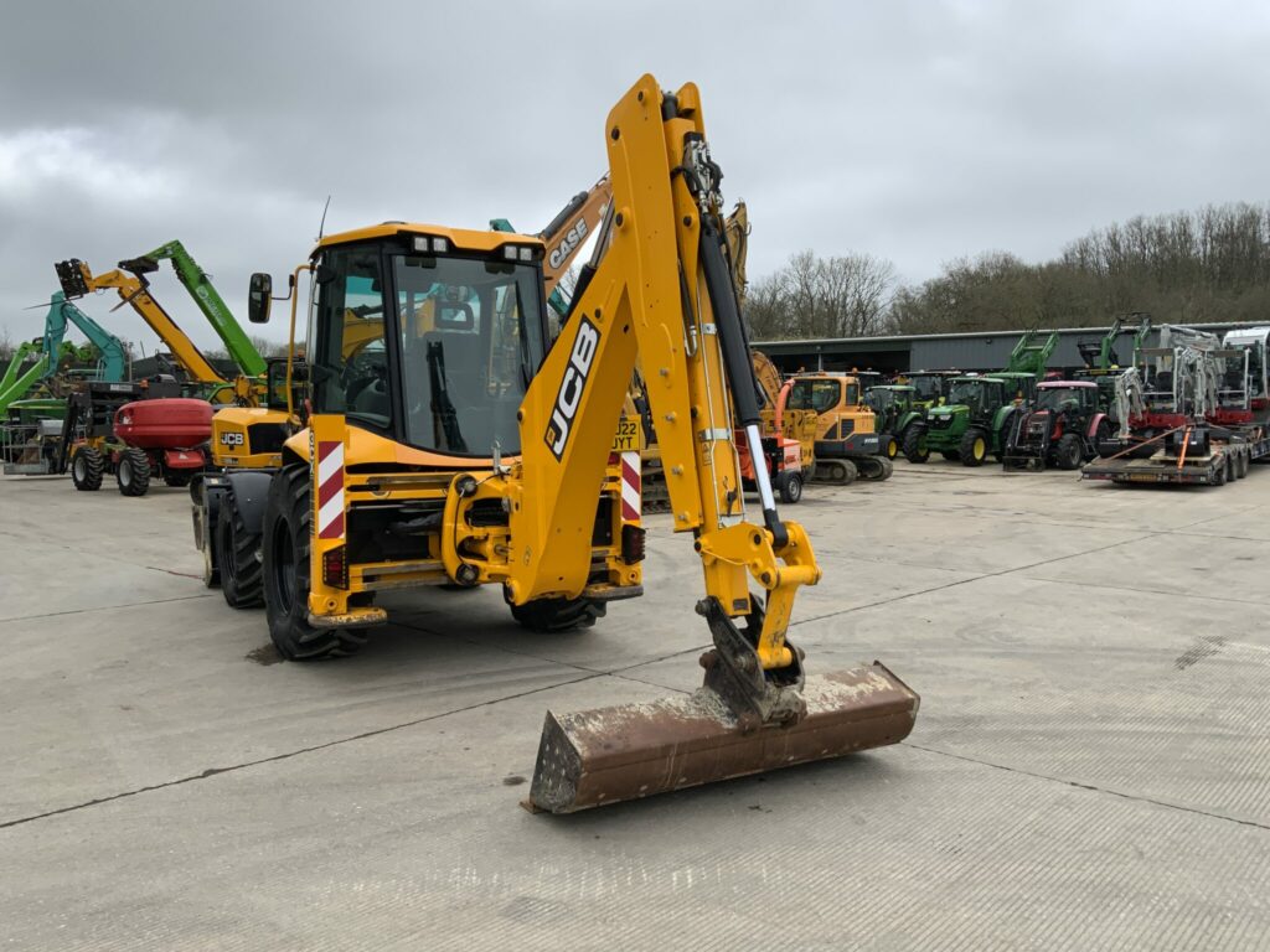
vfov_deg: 48.2
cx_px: 635
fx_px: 1064
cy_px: 476
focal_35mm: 29
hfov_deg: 61.7
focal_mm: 3
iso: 16
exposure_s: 1/1098
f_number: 1.8
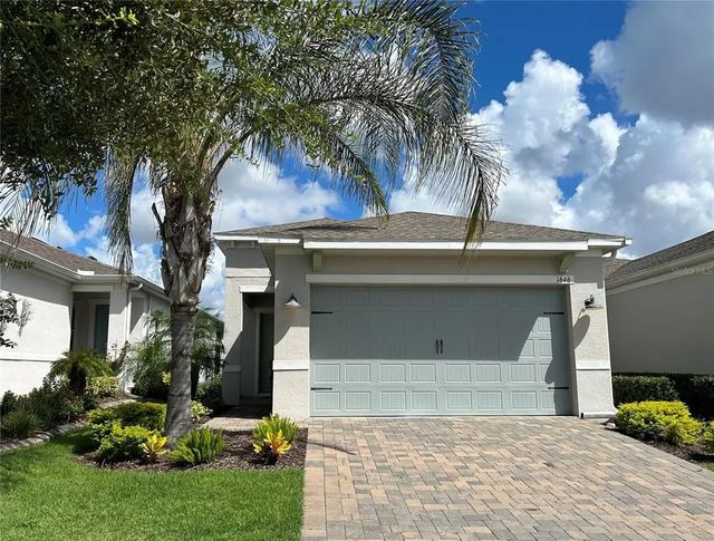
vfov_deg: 53.4
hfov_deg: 67.1
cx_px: 357
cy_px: 270
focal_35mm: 26
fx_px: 538
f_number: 1.5
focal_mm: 5.7
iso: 50
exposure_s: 1/6579
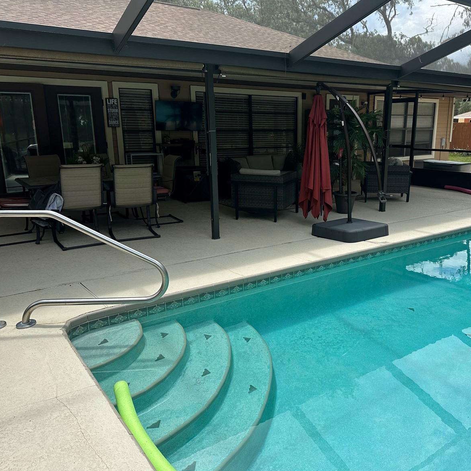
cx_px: 293
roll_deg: -0.9
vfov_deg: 55.6
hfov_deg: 55.0
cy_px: 233
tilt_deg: -14.3
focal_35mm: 29
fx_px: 446
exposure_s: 1/1721
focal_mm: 6.86
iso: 80
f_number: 1.78
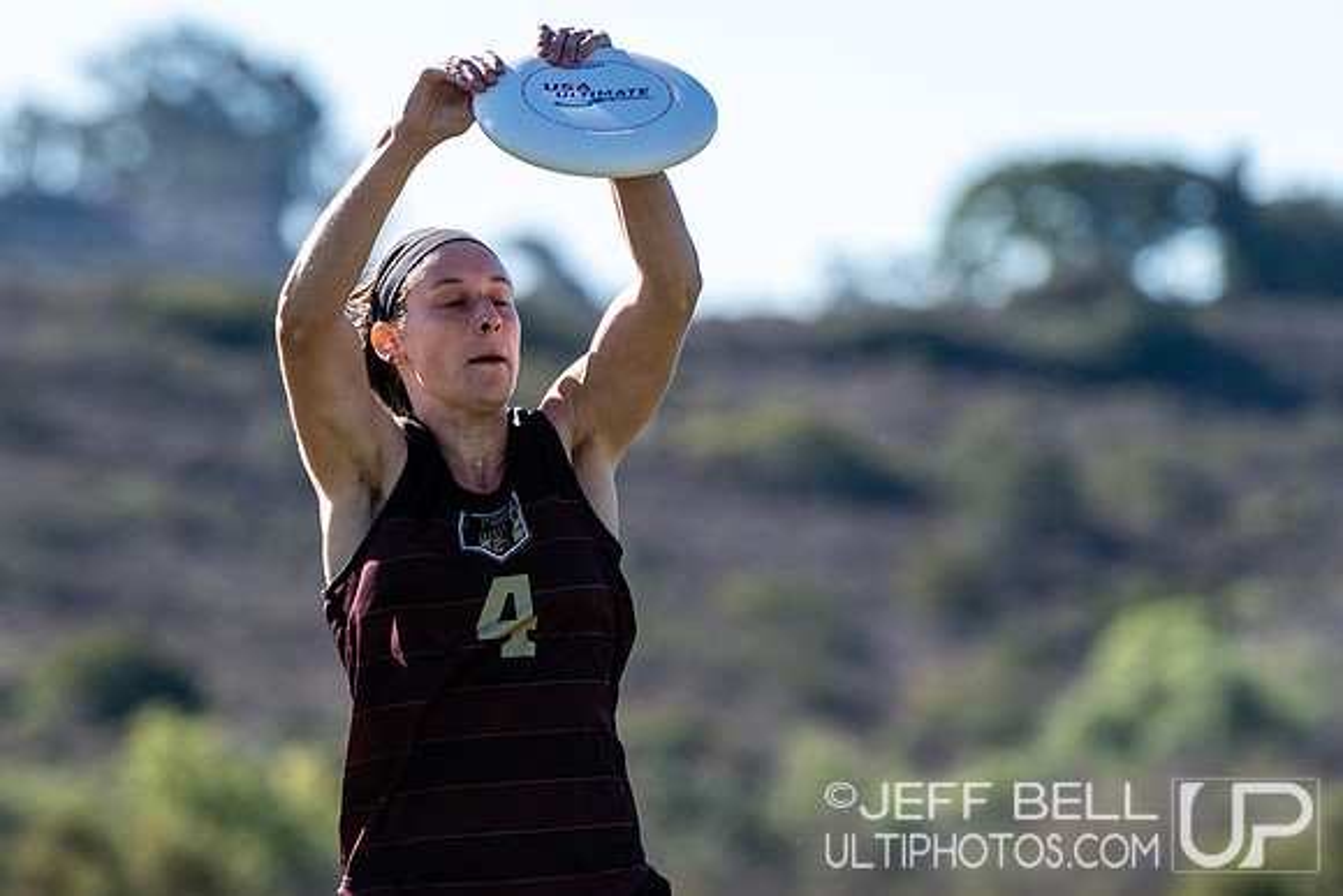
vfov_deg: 2.8
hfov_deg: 4.3
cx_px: 490
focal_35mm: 484
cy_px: 622
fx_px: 18071
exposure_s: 1/2500
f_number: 4
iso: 200
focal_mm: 200
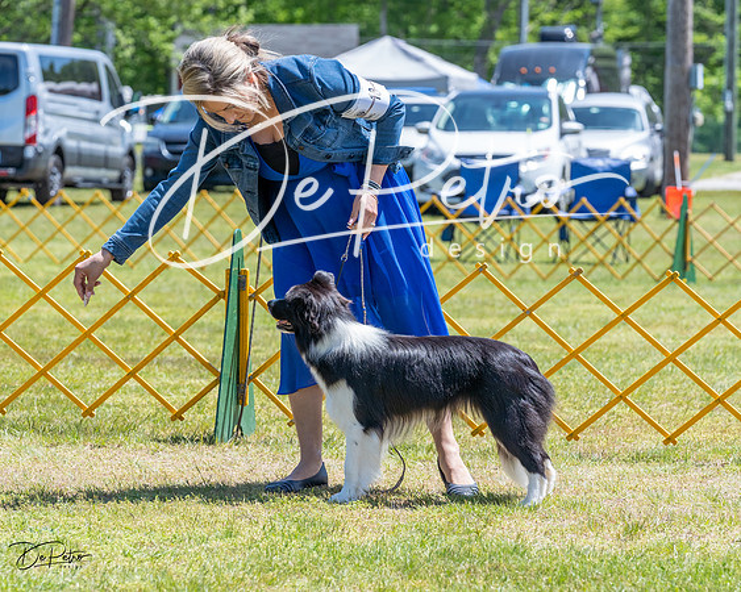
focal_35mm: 171
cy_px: 296
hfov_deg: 11.3
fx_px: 3753
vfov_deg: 9.0
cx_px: 370
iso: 1000
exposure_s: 1/1600
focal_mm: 152
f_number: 7.1
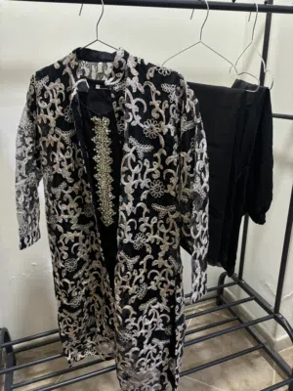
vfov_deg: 67.3
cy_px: 196
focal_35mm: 26
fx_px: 293
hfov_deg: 53.1
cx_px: 146
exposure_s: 1/40
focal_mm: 5.96
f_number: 1.6
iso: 400
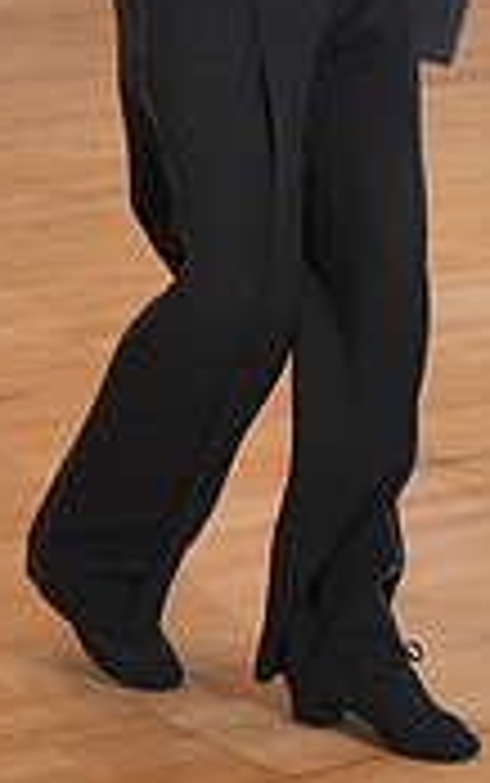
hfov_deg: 7.7
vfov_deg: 12.0
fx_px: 3626
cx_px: 380
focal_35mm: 170
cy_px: -198
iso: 2000
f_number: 3.2
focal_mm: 50
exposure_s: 1/500
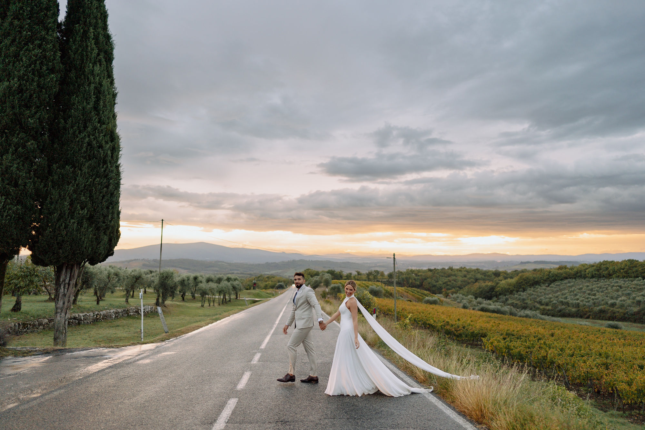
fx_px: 441
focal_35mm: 25
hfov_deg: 72.4
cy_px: 213
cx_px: 324
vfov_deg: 52.0
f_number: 1.4
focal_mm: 24
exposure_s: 1/250
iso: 320
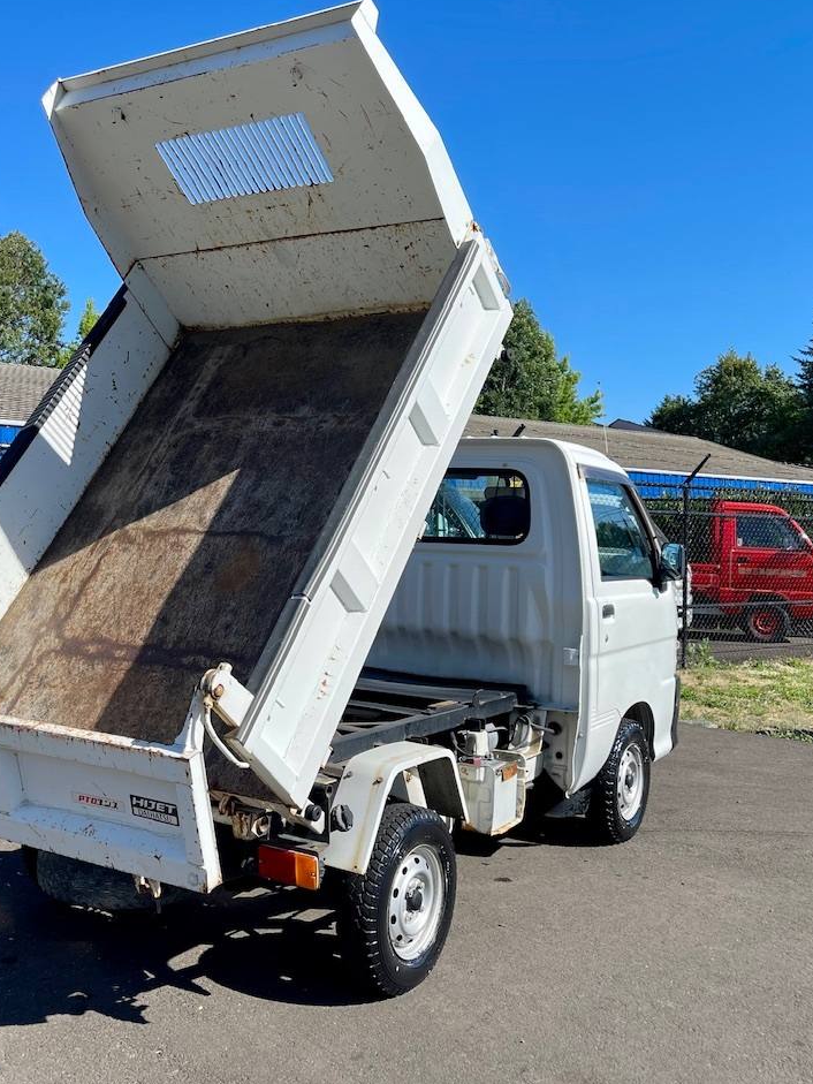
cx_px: 333
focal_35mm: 34
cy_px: 536
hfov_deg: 41.6
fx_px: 1064
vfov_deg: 54.0
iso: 32
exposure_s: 1/2545
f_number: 1.6
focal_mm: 5.1
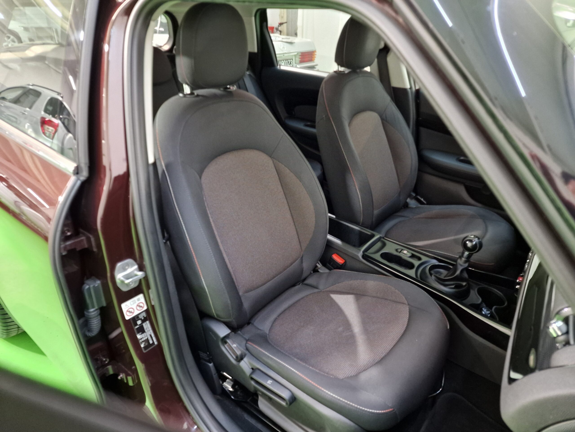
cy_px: 216
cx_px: 288
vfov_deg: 58.9
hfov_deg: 73.9
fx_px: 382
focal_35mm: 23
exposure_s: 1/20
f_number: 1.8
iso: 400
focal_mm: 6.4
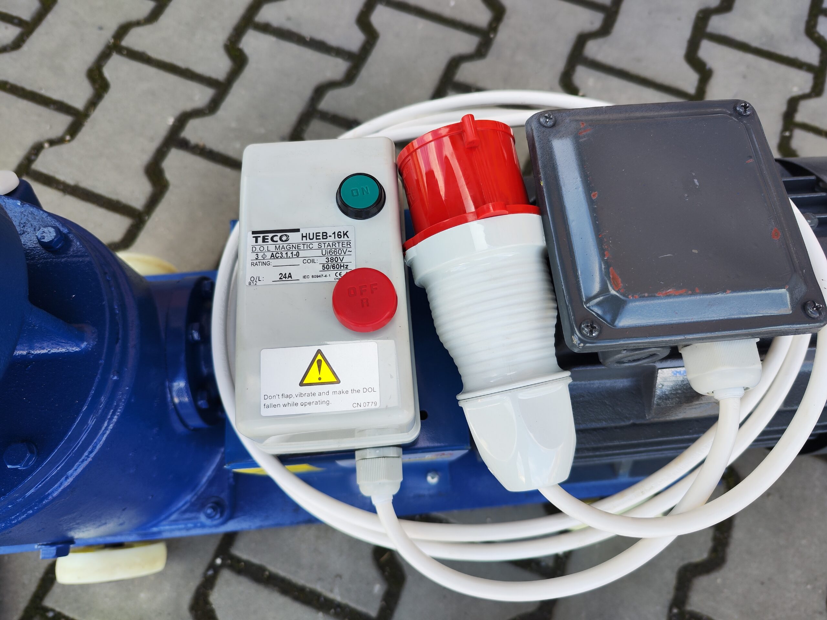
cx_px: 414
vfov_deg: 58.9
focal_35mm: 23
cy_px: 310
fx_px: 549
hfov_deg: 73.9
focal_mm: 7.01
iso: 50
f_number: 1.69
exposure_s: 1/136
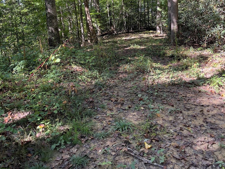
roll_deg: +2.3
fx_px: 221
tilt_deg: -5.9
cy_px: 36
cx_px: 111
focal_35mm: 34
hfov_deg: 54.0
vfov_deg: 40.2
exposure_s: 1/121
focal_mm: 5.1
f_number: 1.6
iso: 40
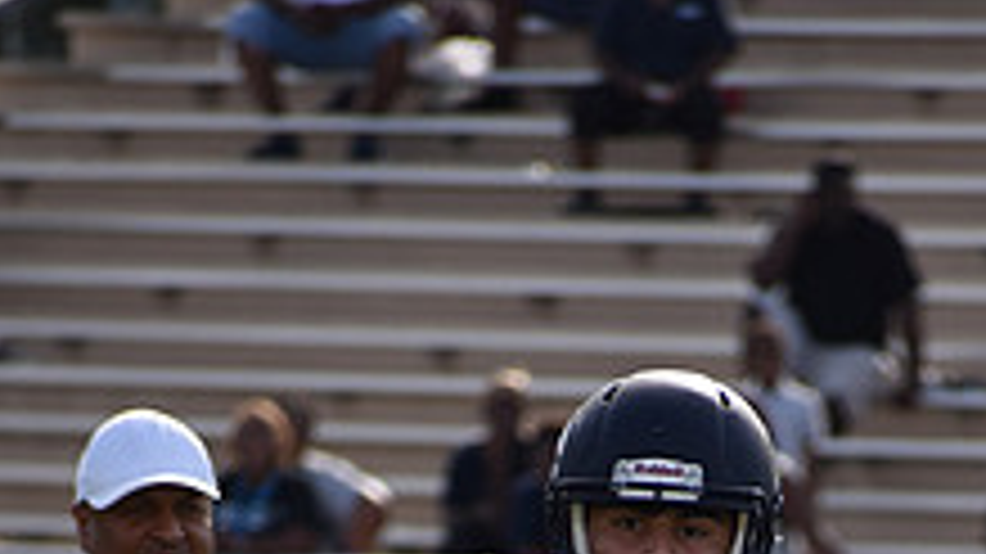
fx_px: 23966
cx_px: 754
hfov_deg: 2.4
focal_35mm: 917
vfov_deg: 1.3
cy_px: 1261
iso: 400
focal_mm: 220
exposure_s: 1/1250
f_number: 5.6
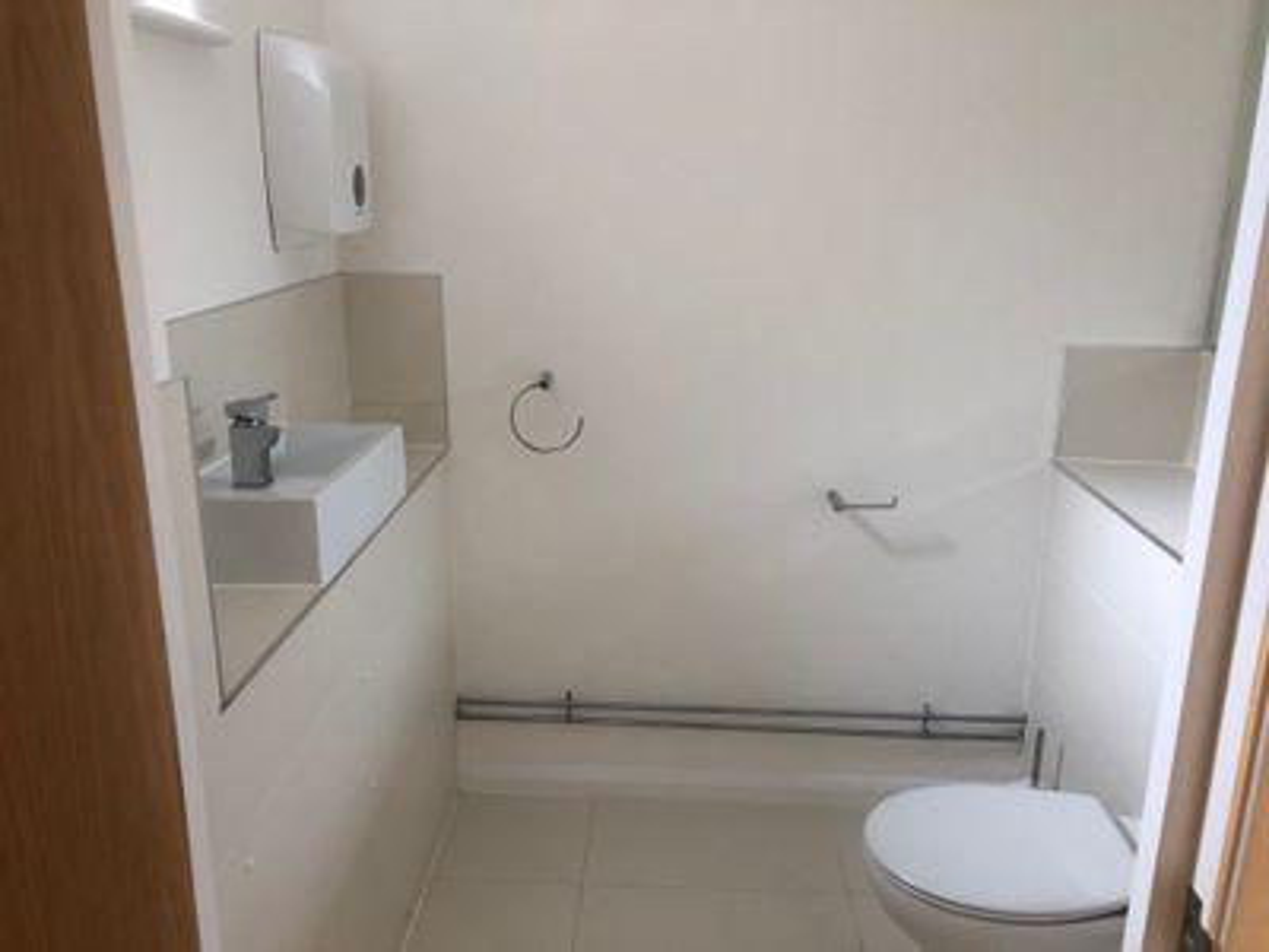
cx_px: 634
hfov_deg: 63.4
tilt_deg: -15.9
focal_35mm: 28
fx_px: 1026
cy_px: 476
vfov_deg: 49.7
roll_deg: +0.1
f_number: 1.8
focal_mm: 3.99
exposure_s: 1/33
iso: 40
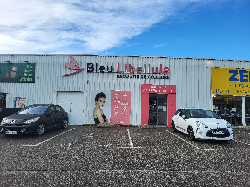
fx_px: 188
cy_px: 94
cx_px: 125
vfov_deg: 53.1
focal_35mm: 26
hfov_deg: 67.3
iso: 40
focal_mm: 5.4
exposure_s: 1/1529
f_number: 1.8
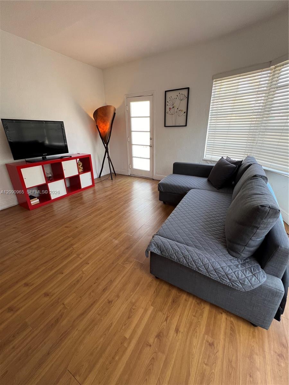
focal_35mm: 13
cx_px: 144
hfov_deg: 89.9
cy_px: 192
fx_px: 145
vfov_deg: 106.2
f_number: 1.8
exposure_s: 1/99
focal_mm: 1.57
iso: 80
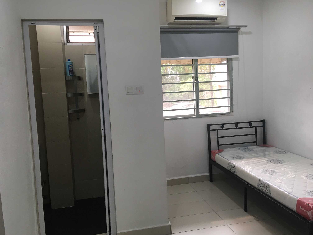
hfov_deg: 61.7
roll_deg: +2.4
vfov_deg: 48.2
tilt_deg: -5.0
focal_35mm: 29
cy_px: 118
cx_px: 156
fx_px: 262
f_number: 2.2
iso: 40
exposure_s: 1/33
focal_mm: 4.15
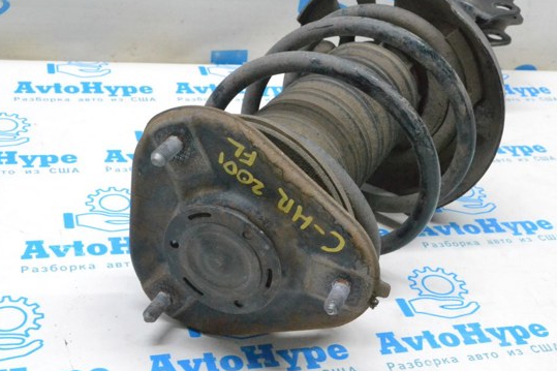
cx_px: 301
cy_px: 179
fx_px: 882
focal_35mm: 57
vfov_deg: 23.8
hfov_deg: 35.0
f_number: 11
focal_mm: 32
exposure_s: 1/100
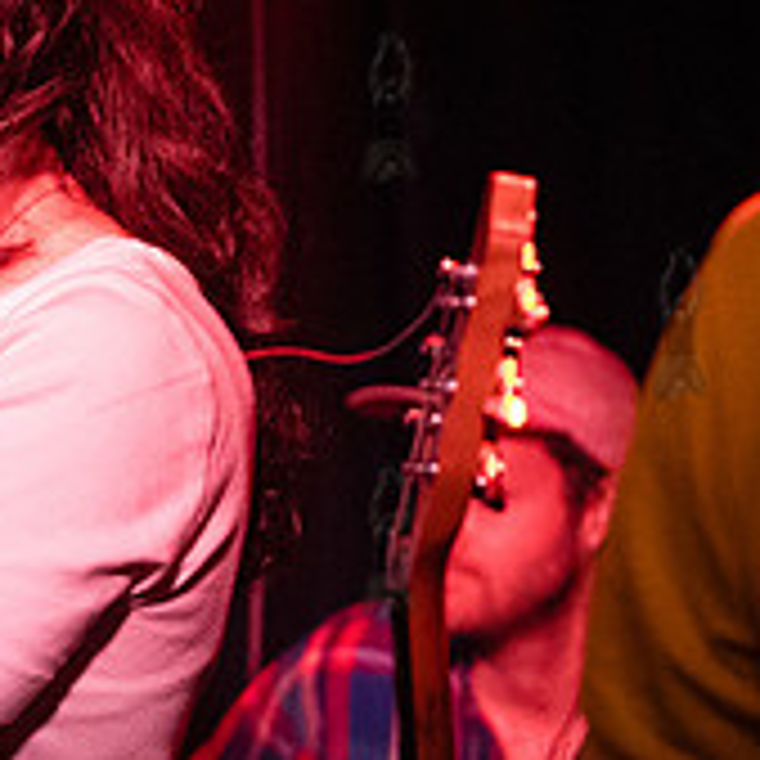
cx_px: -193
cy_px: 319
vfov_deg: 10.9
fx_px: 3974
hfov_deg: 10.7
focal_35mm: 160
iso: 12800
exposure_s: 1/320
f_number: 3.5
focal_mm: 55
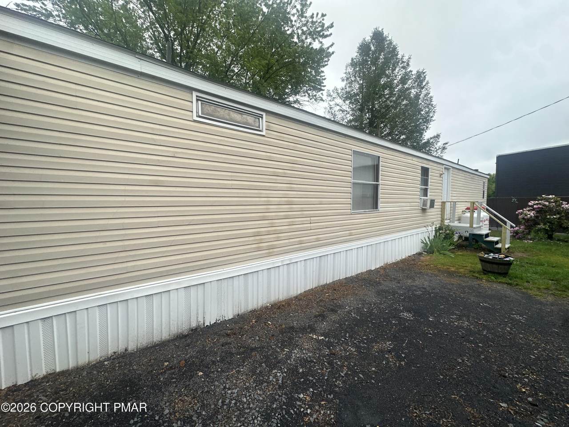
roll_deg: -0.3
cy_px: 214
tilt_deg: -3.4
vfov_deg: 85.7
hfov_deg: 102.1
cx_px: 284
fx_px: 230
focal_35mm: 14
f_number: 2.2
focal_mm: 2.22
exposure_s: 1/467
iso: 40
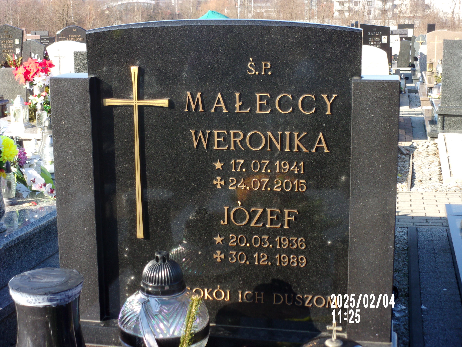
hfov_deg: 30.3
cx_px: 231
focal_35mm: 64
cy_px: 174
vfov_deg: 22.9
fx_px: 854
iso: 80
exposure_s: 1/120
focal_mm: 11.5
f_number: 5.2
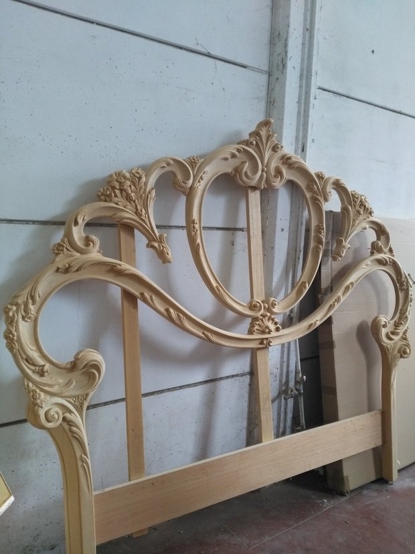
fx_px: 448
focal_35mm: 28
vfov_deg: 63.5
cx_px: 208
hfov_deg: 49.7
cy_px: 277
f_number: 2
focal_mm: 2.96
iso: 333
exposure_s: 1/30
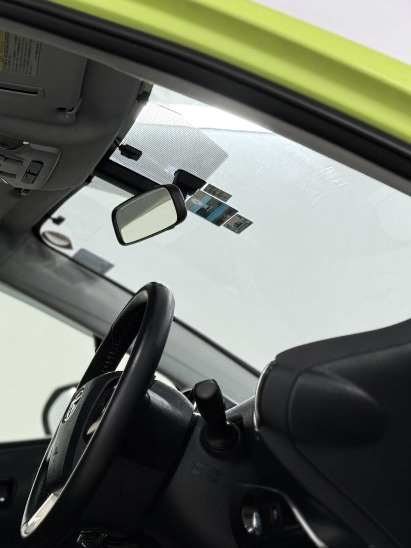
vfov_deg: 21.2
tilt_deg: +8.9
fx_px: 1456
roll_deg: -1.5
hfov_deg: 15.8
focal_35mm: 92
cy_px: 356
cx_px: 15
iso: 50
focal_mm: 6.76
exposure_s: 1/100
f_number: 1.78
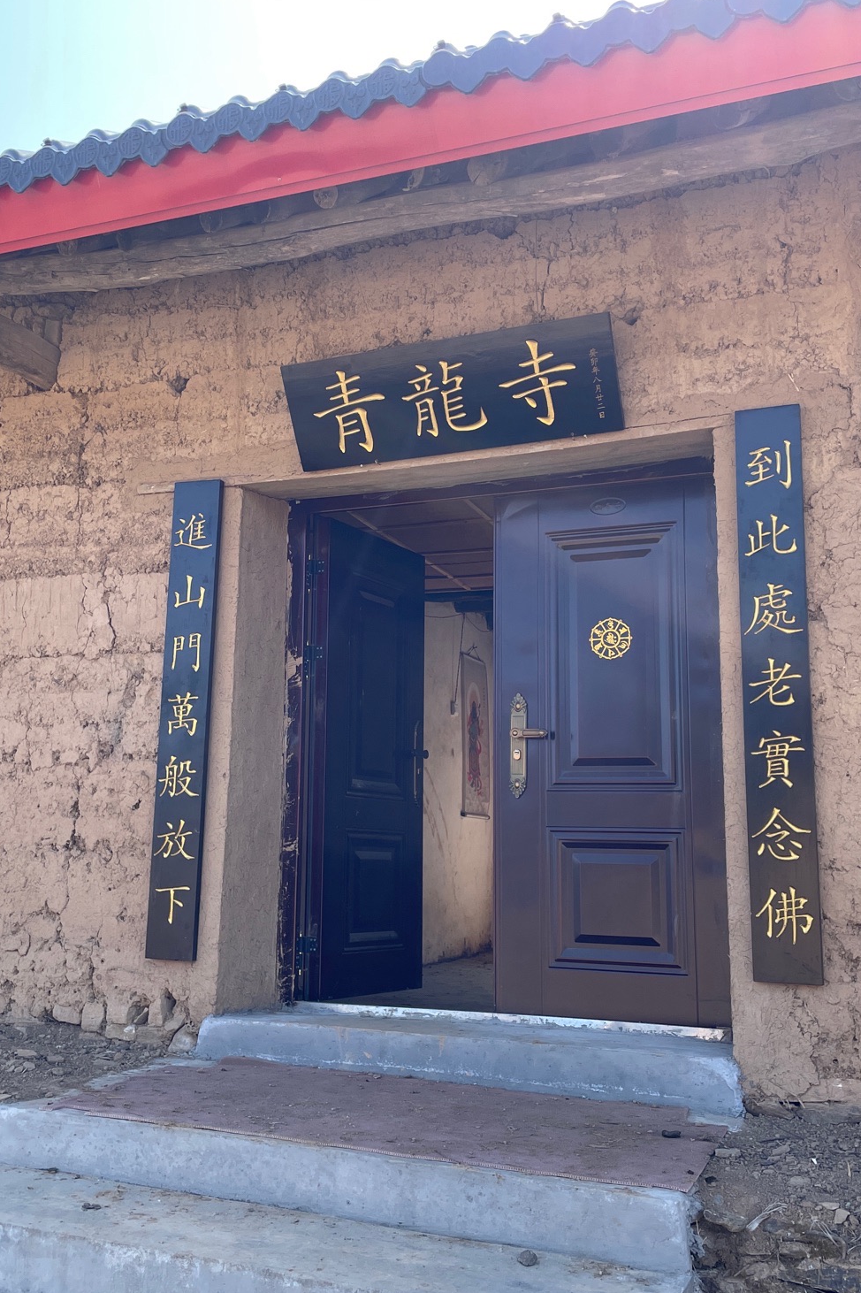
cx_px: 346
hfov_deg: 35.8
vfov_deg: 51.9
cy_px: 644
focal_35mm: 37
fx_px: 1328
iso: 32
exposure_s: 1/779
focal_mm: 4.2
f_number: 1.6
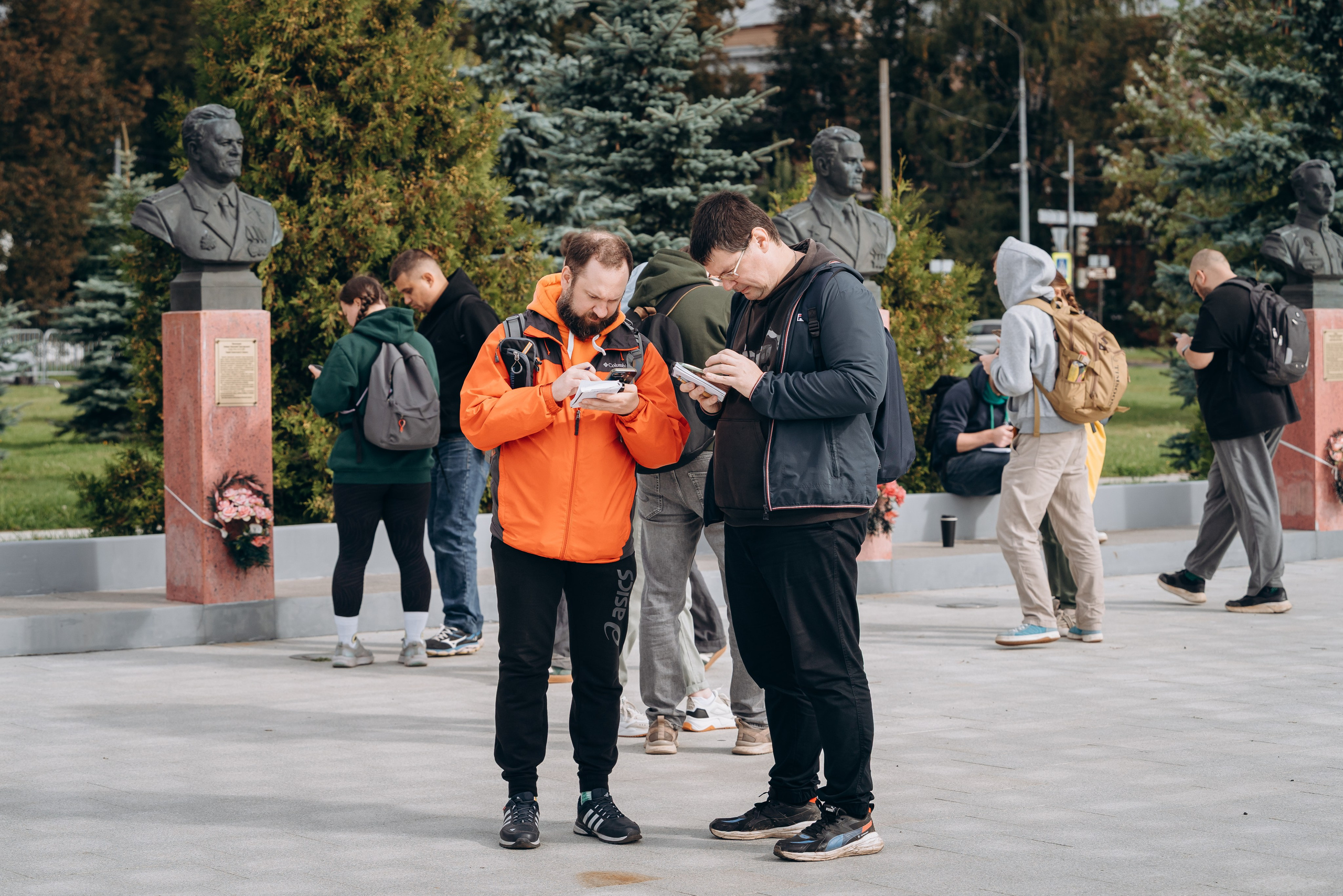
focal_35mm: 80
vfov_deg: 17.0
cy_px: 436
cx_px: 689
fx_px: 2987
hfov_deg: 25.3
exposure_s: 1/1000
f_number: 5
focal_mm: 78
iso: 250
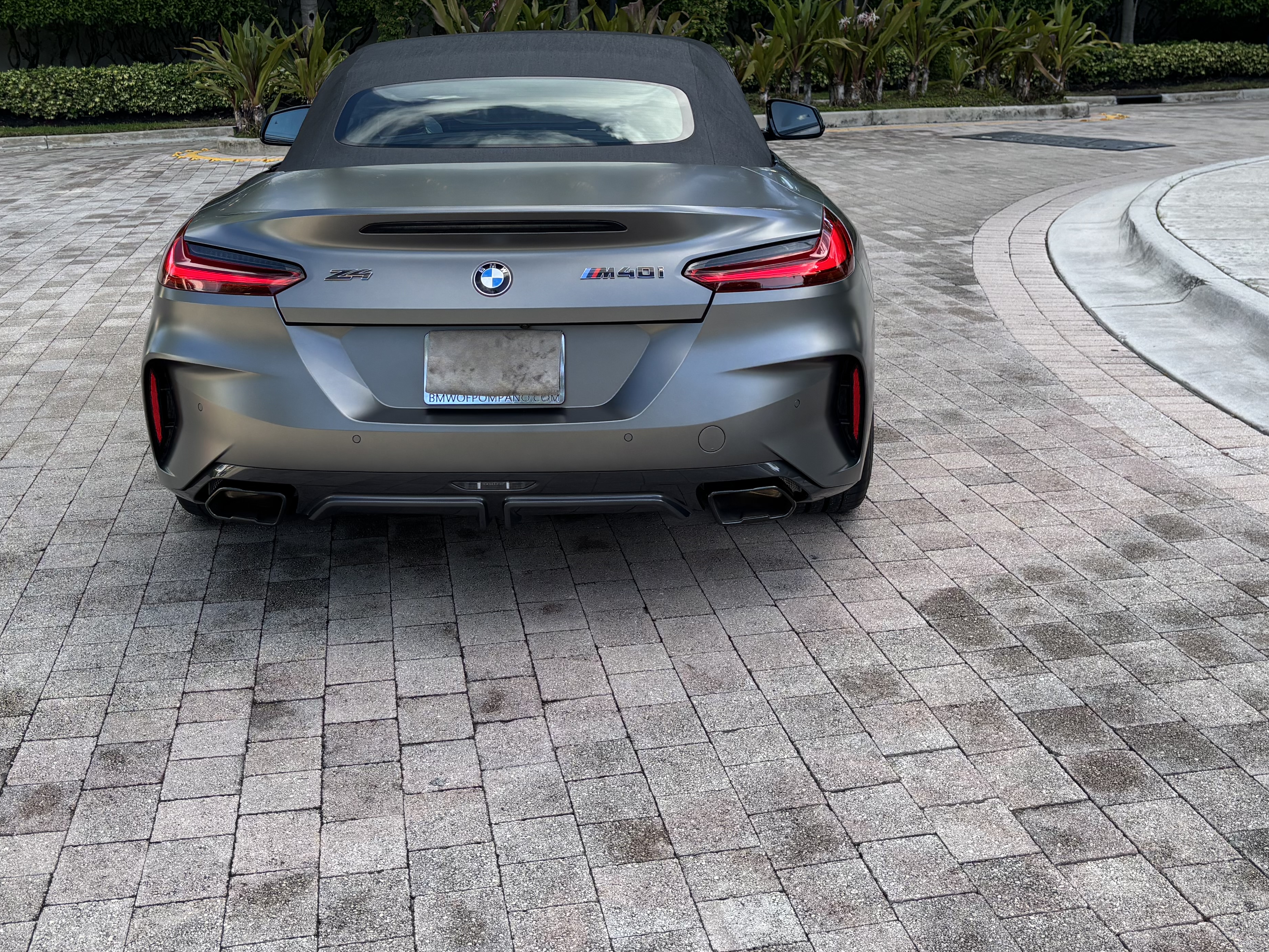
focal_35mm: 40
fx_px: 1466
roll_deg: -0.8
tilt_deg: -10.4
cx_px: 546
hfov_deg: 46.7
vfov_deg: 35.4
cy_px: 273
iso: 50
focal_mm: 5.96
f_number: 1.6
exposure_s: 1/742
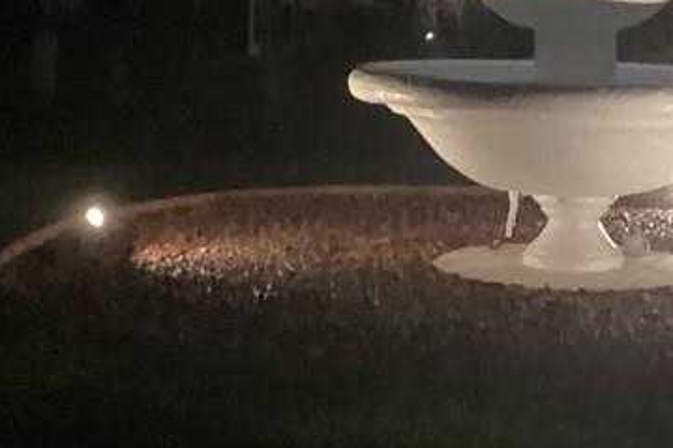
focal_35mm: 92
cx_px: 583
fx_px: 1719
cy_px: 105
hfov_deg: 21.7
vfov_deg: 14.8
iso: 800
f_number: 2.4
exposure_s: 1/15
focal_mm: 3.3
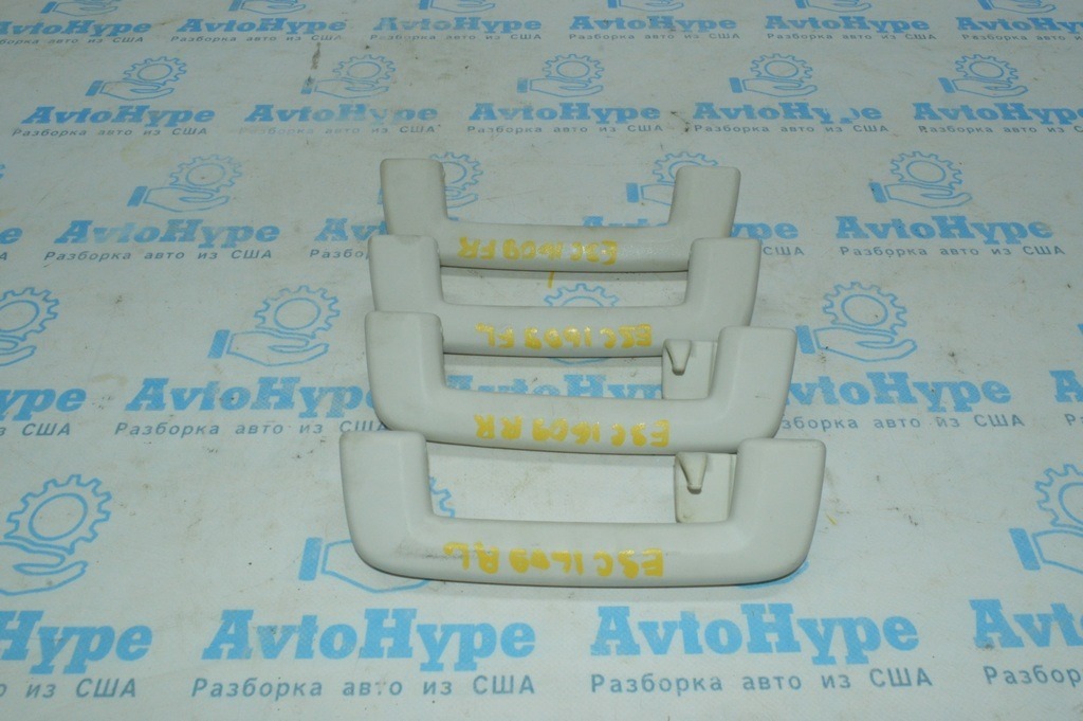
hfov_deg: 62.0
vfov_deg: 43.5
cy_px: 360
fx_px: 902
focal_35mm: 30
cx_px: 542
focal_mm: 20
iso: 2000
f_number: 25
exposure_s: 1/40
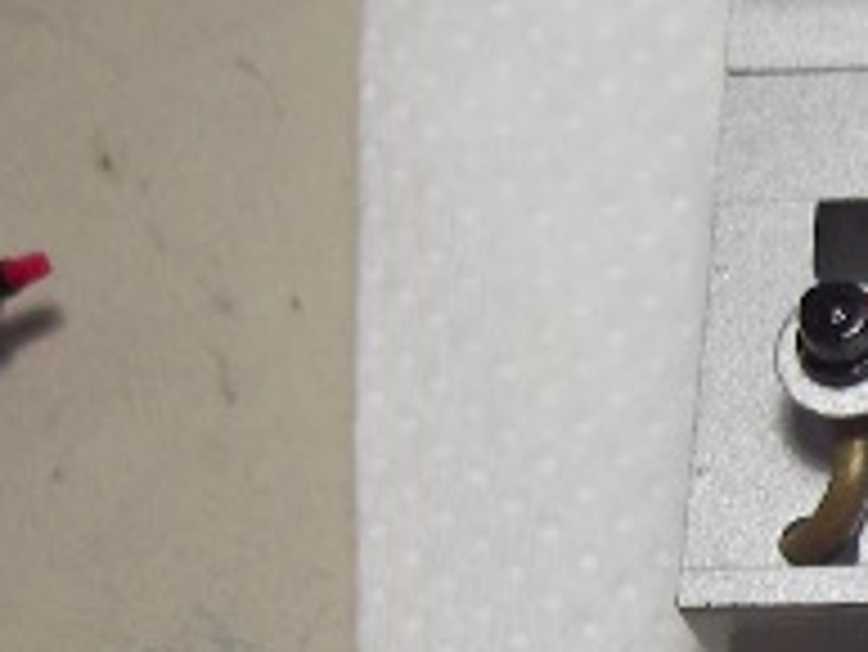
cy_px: 603
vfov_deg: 11.4
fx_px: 3237
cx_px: 1426
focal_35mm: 129
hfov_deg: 14.0
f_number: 2.8
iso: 200
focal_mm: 8
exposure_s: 1/62.3
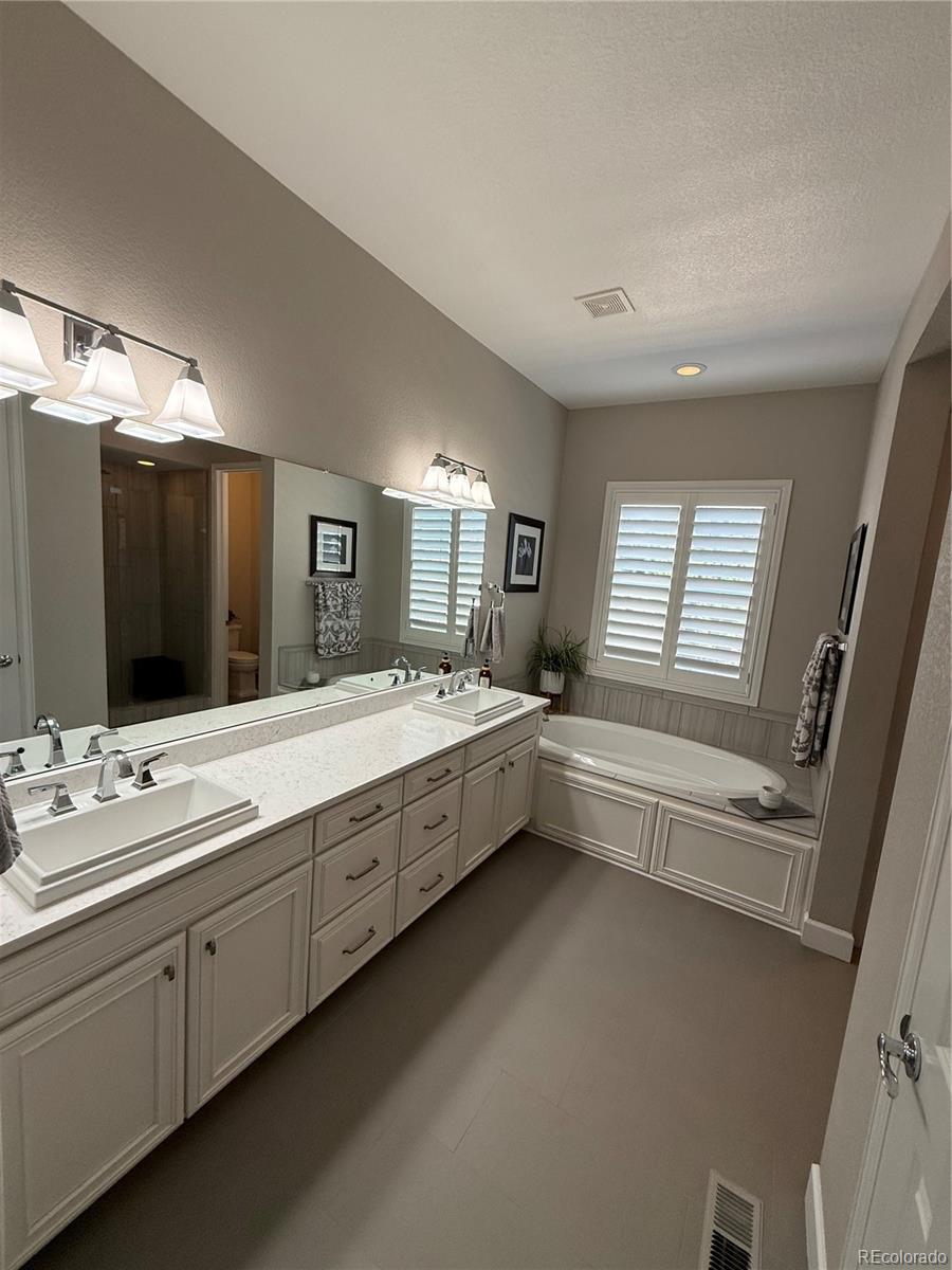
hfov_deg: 85.7
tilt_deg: -7.9
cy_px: 635
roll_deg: -5.0
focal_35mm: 14
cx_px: 476
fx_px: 513
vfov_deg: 102.1
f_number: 2.2
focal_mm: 2.22
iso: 160
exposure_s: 1/120
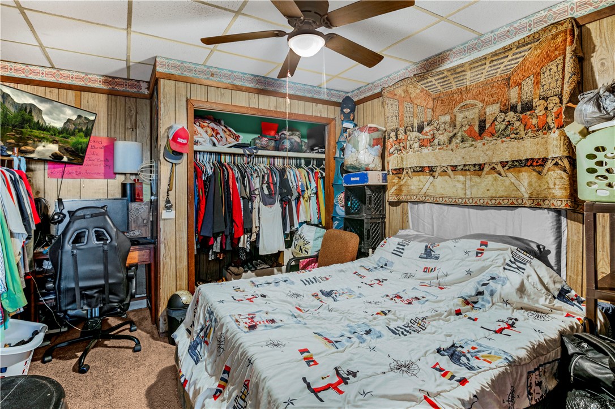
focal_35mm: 16
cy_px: 204
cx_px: 308
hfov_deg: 95.0
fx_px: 282
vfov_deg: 72.0
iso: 250
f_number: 7.1
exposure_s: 3.2
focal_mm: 11
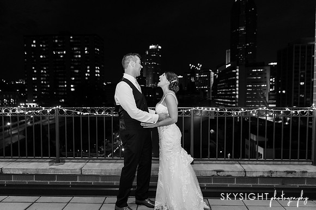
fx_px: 218
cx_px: 158
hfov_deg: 71.9
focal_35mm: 25
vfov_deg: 51.5
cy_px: 105
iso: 2000
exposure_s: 1/60
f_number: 2.8
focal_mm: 24
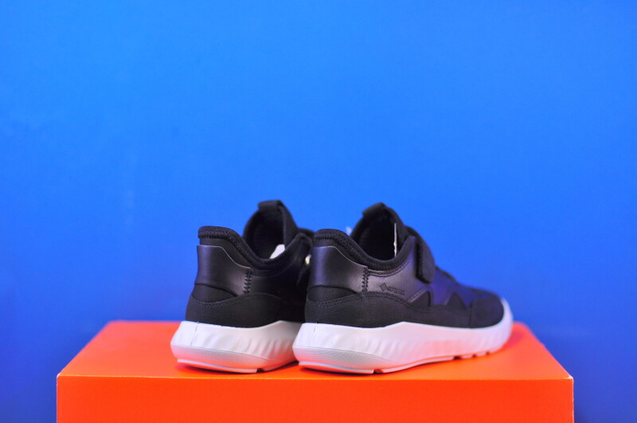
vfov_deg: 18.1
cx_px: 318
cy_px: 212
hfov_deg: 27.0
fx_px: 1325
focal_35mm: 75
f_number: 2
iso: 250
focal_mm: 50
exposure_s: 1/320
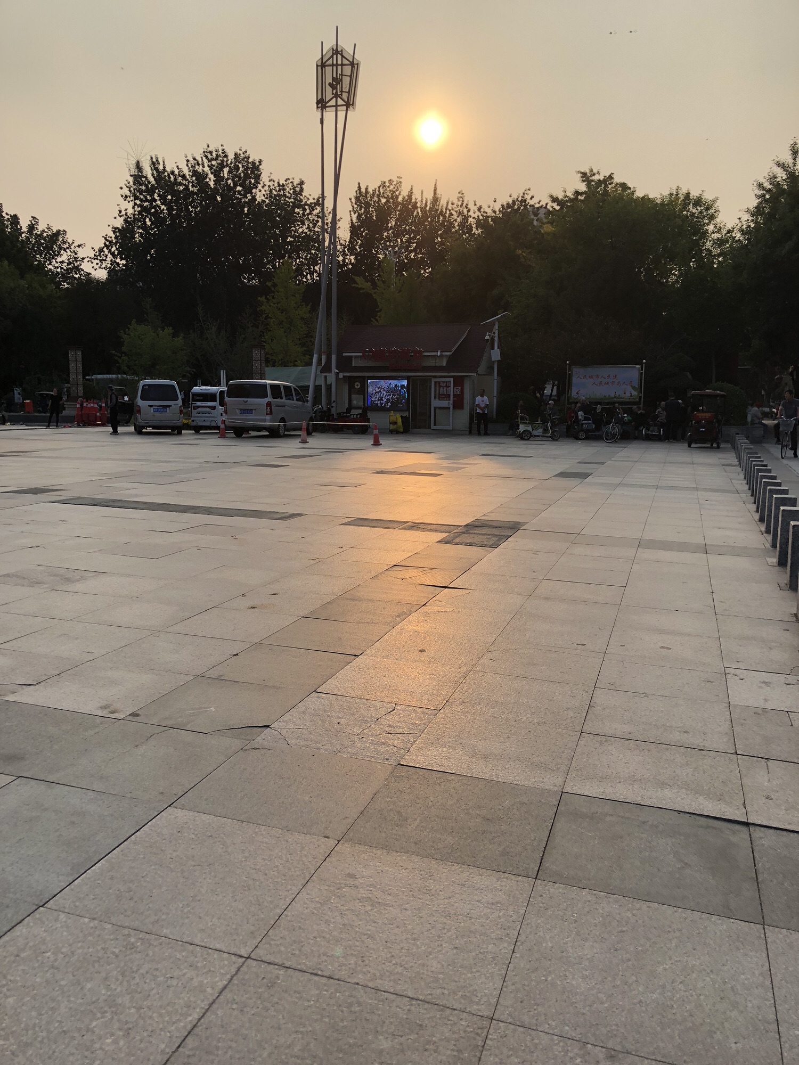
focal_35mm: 28
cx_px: 400
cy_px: 532
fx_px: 862
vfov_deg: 63.4
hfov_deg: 49.7
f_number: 1.8
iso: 20
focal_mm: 3.99
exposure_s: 1/2183
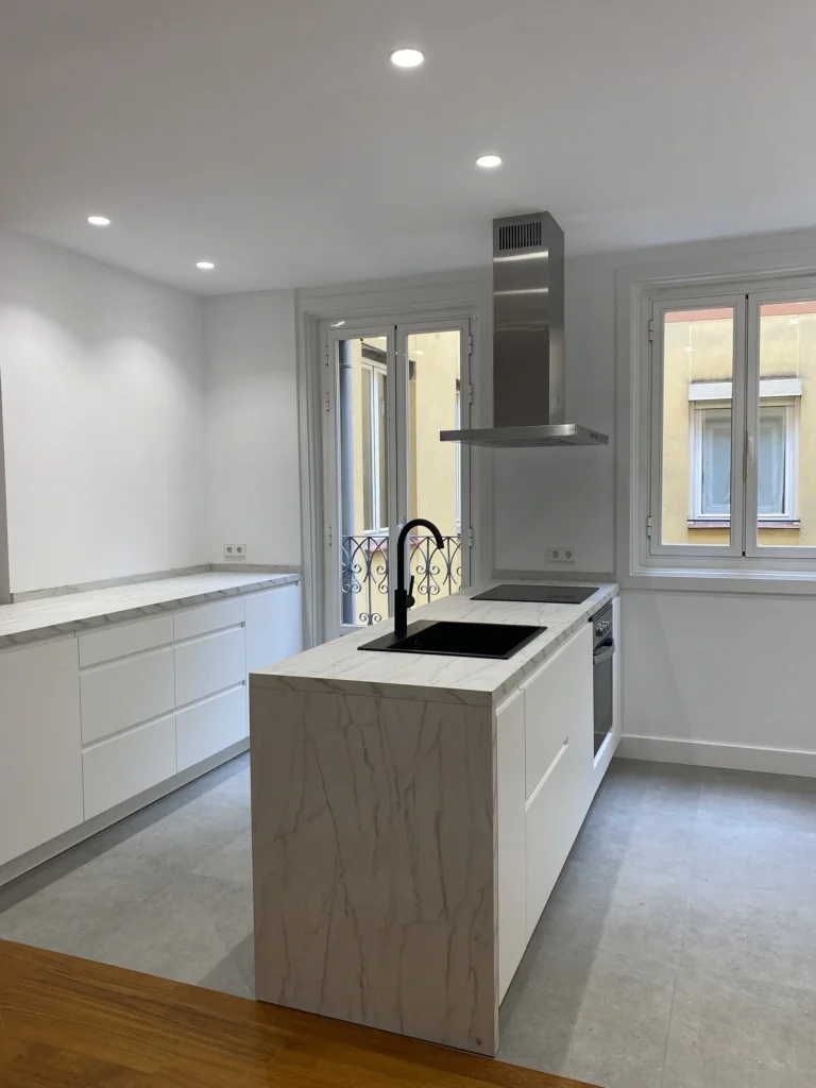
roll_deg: -0.2
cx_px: 408
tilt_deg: -2.4
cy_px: 544
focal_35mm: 26
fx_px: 817
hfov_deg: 53.1
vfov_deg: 67.3
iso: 80
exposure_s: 1/100
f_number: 1.8
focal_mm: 4.25
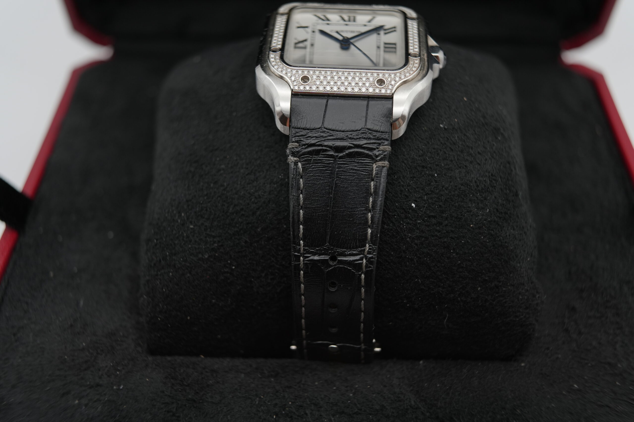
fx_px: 616
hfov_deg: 54.4
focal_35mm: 35
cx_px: 317
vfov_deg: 37.9
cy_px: 211
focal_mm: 35
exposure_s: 1/250
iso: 400
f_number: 5
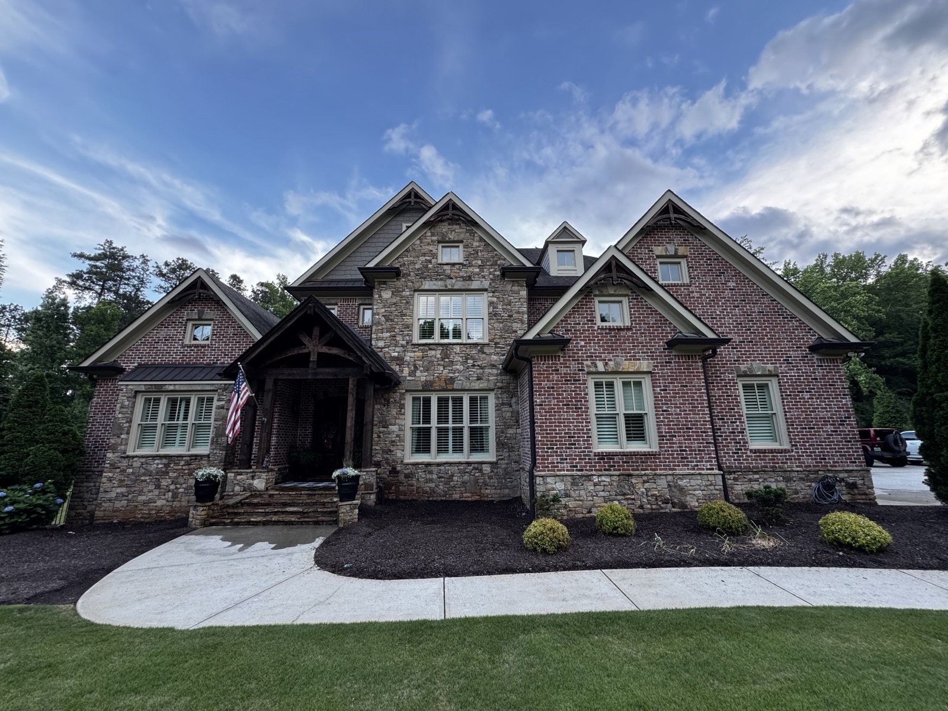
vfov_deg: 85.7
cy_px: 356
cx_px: 474
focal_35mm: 14
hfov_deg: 102.1
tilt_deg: +12.6
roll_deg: +0.3
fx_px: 383
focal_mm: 2.22
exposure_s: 1/99
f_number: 2.2
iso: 125
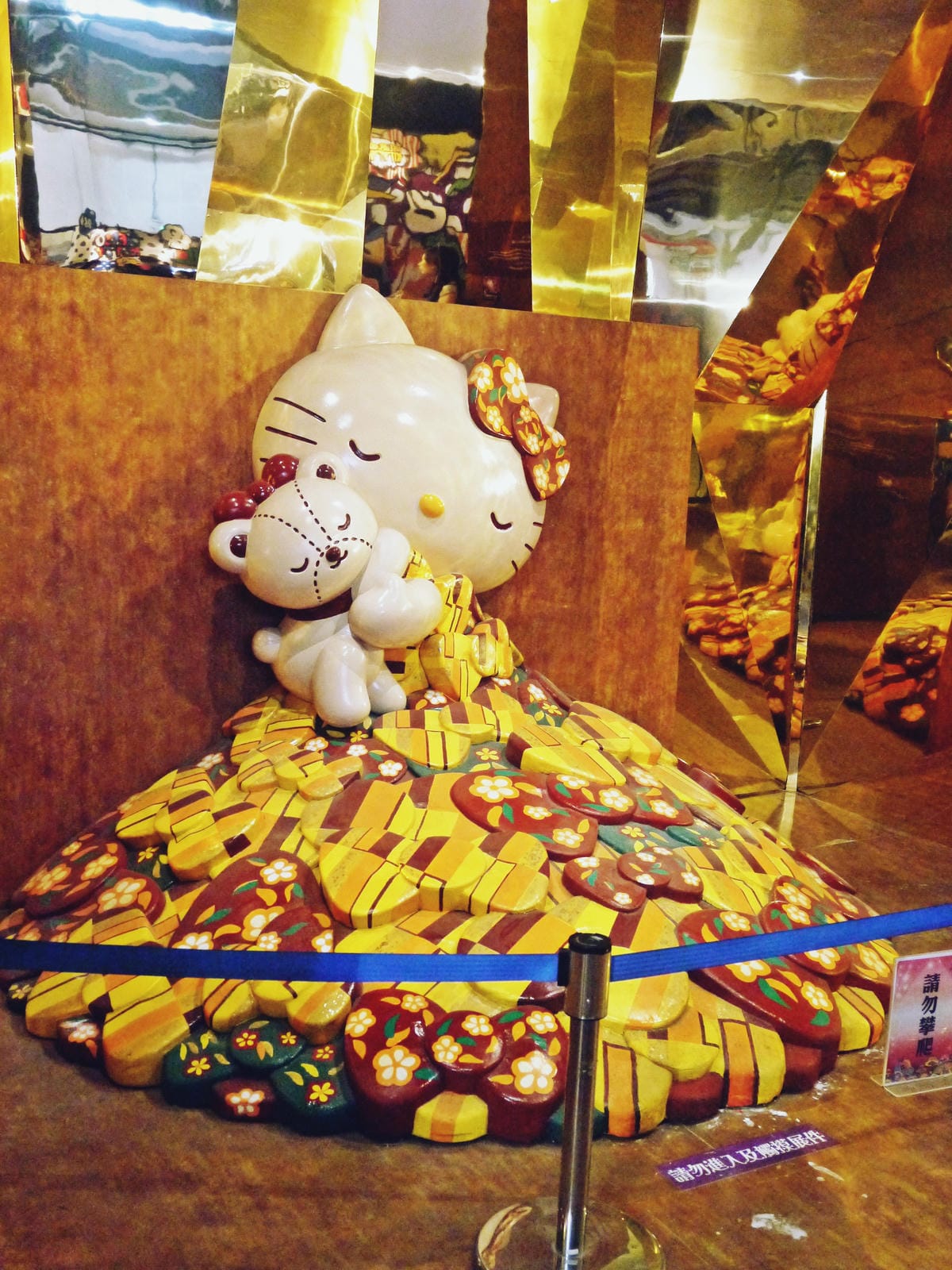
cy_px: 635
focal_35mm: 36
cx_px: 476
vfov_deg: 51.4
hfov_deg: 39.7
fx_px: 1320
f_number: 4.3
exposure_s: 1/60
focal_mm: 18
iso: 1600
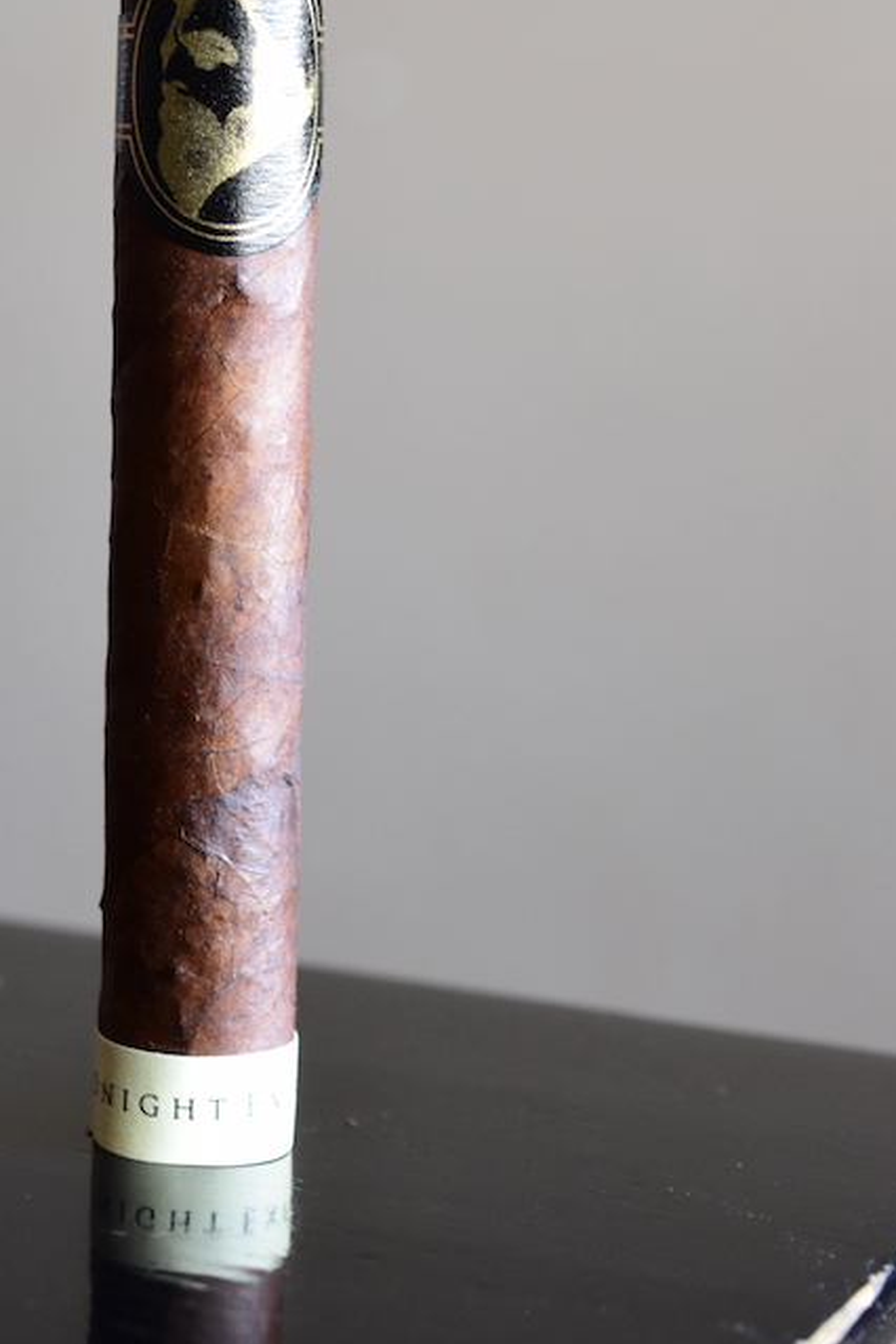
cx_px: 223
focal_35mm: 93
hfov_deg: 14.6
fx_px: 3472
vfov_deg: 21.8
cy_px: 416
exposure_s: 1/20
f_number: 5.6
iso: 1000
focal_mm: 40
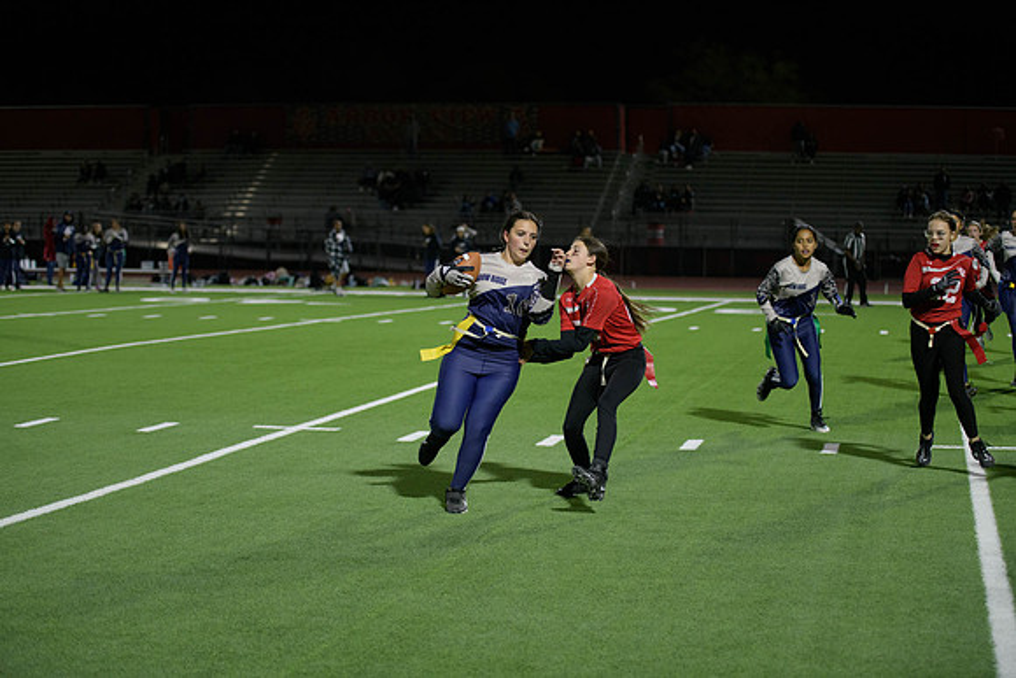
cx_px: 508
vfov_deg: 18.9
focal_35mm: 72
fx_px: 2032
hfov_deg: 28.1
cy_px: 339
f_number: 2.8
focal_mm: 72
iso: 2200
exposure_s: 1/640
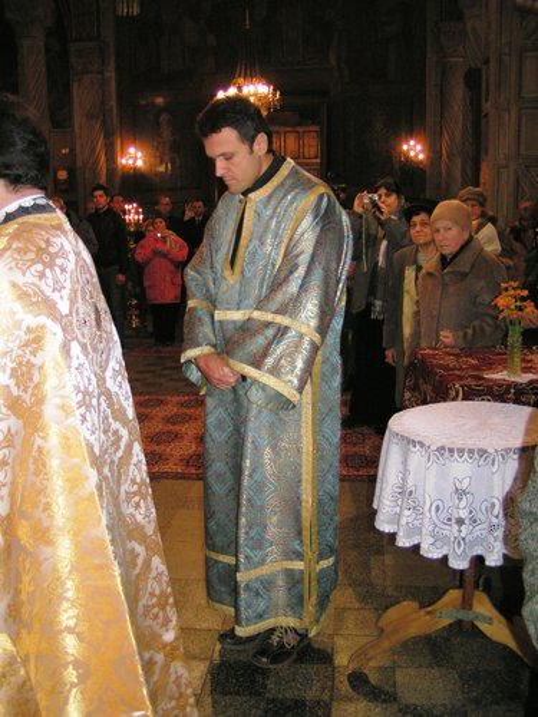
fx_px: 787
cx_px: 269
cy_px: 358
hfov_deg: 37.7
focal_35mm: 38
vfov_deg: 49.0
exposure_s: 1/40
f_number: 2.8
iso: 200
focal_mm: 5.8
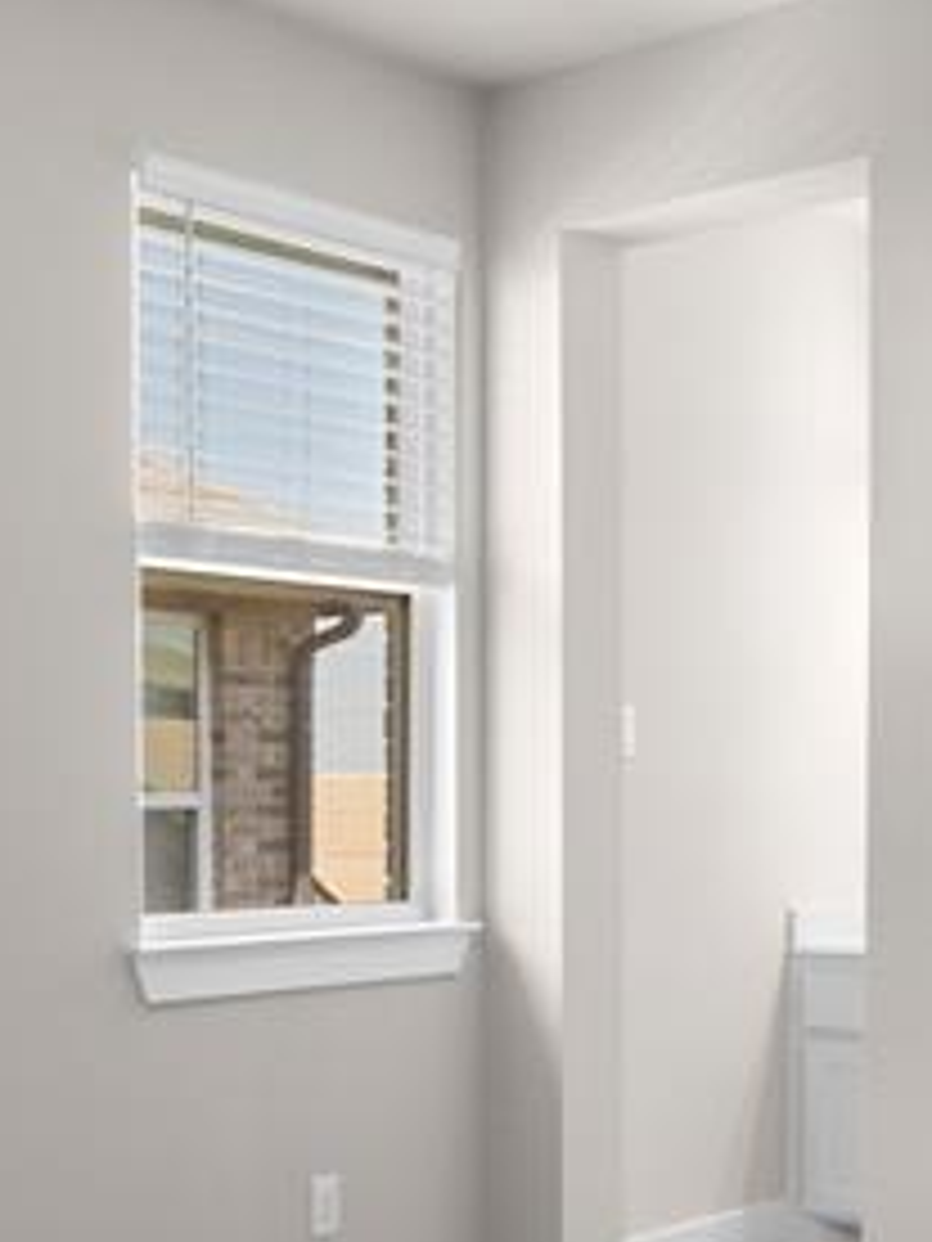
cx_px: 455
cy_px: 868
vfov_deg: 33.4
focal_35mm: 57
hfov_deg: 25.7
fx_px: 2046
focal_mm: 16
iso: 800
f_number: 7.1
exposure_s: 1/4
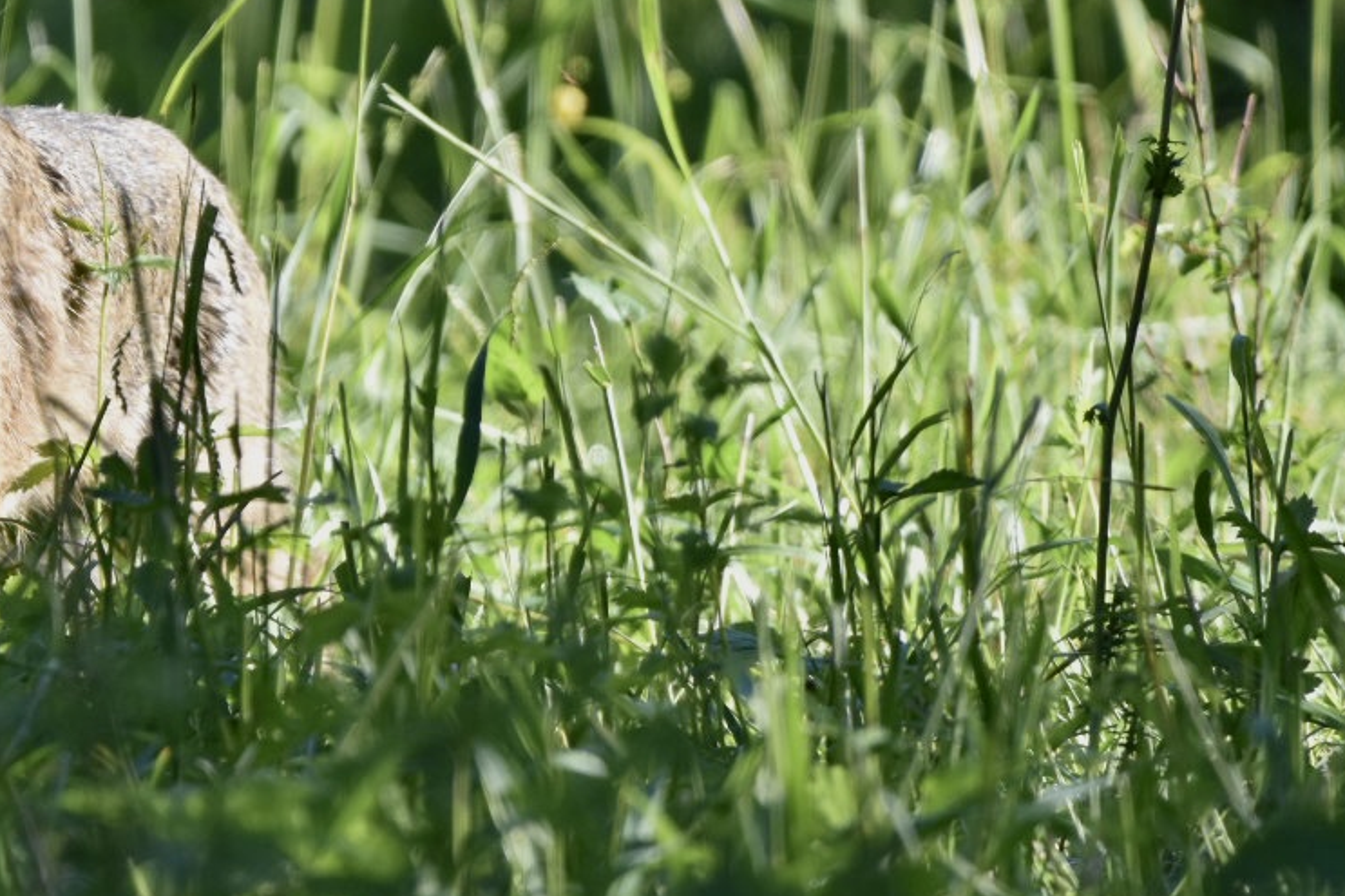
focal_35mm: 1963
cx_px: 29
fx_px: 73319
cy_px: 74
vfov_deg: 0.7
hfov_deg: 1.1
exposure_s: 1/500
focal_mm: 600
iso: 400
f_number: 6.3
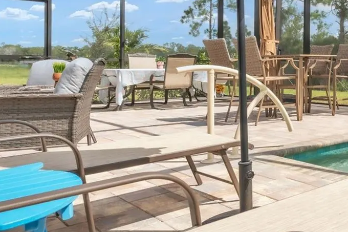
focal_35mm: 40
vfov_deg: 33.0
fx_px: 387
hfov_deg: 39.3
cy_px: 73
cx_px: 386
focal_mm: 17
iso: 1000
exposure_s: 1/1600
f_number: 9
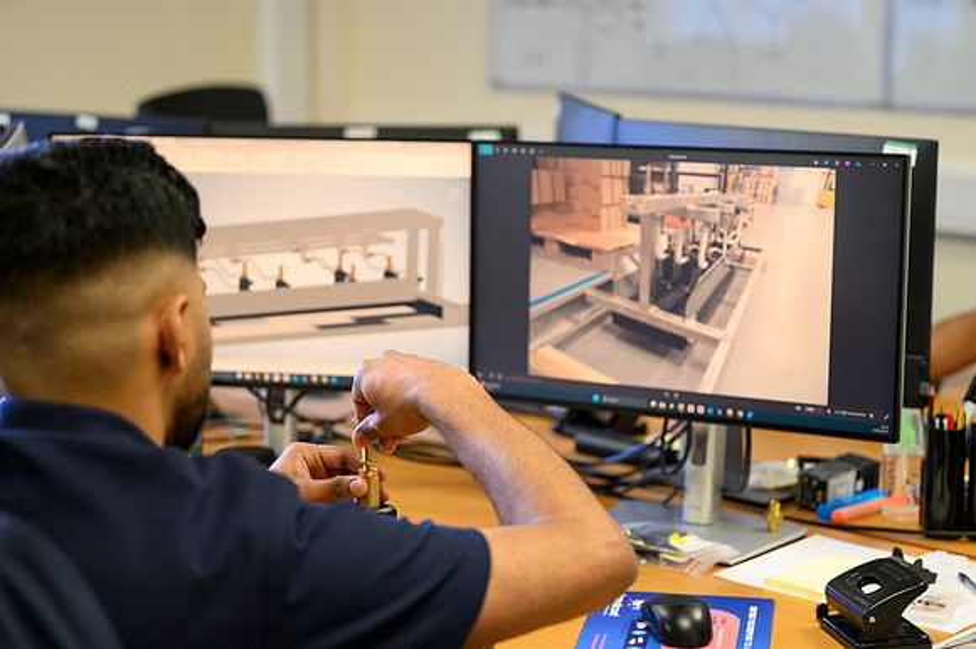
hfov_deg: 27.0
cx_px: 488
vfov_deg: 18.2
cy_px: 324
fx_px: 2032
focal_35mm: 75
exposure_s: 1/200
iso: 2000
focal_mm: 75
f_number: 2.8
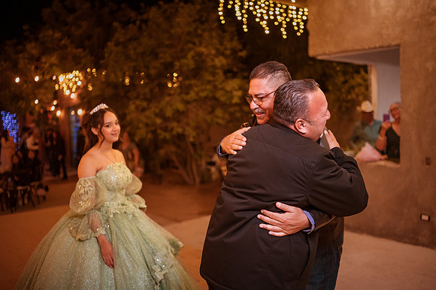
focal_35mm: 35
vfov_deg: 37.8
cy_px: 145
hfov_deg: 54.5
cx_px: 218
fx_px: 424
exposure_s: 1/400
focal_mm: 35
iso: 4000
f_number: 1.8
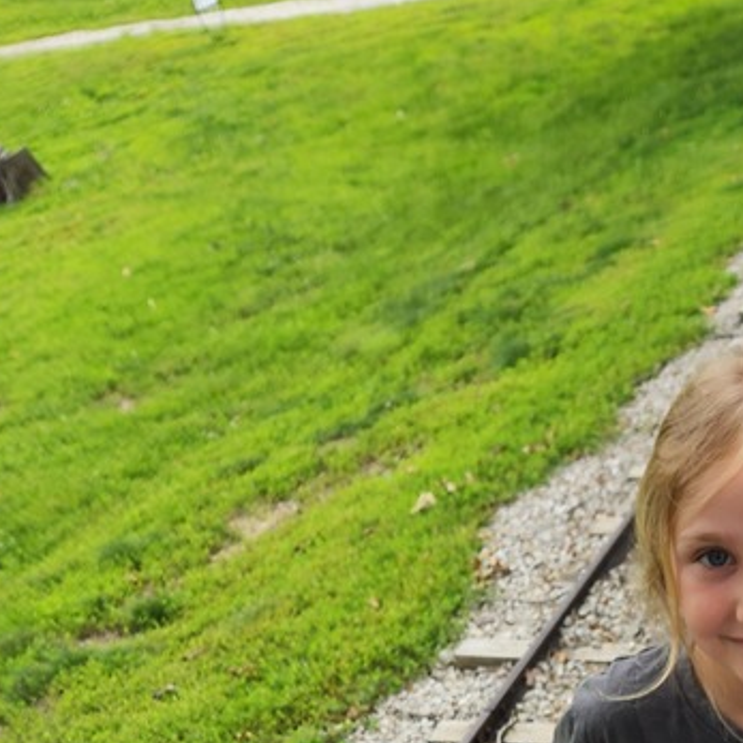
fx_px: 1457
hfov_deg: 27.4
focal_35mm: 60
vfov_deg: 25.1
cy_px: 940
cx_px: 687
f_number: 1.8
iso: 32
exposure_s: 1/180
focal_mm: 5.4
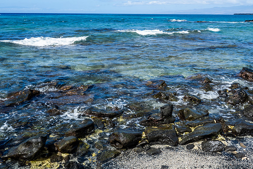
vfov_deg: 37.6
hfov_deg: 54.1
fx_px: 248
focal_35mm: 35
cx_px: 126
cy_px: 84
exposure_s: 1/80
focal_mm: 35
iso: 125
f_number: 18
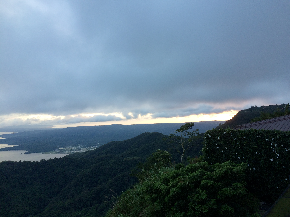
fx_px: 243
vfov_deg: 48.2
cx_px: 145
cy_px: 108
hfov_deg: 61.7
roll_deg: +1.3
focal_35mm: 29
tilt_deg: +1.5
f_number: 2.2
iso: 50
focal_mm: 4.15
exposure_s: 1/60
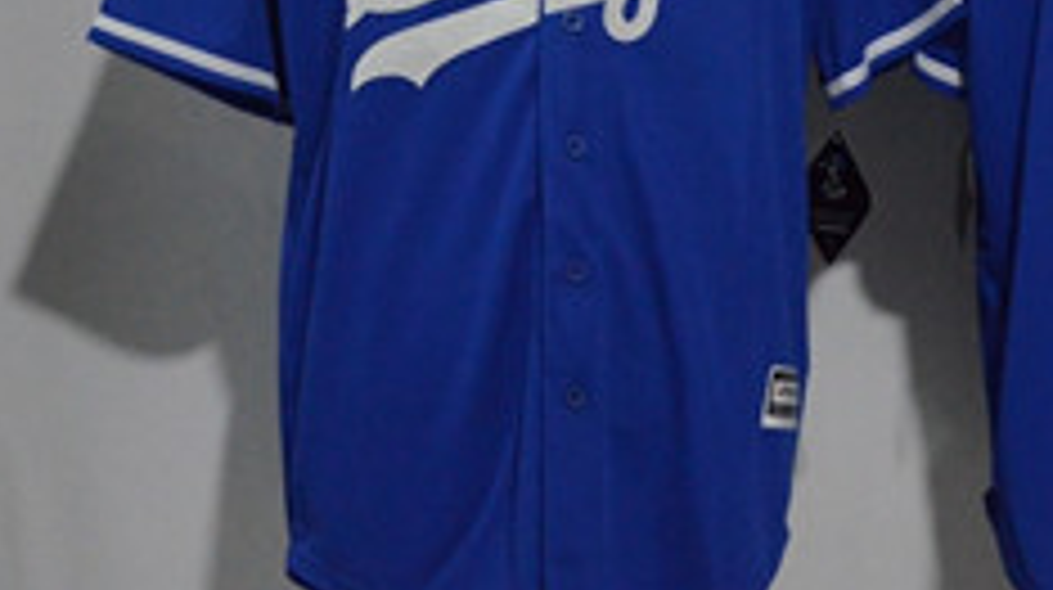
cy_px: 43
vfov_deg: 8.5
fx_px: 3932
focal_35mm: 141
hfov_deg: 15.2
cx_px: 828
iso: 4000
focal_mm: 42
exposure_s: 1/80
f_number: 4.5
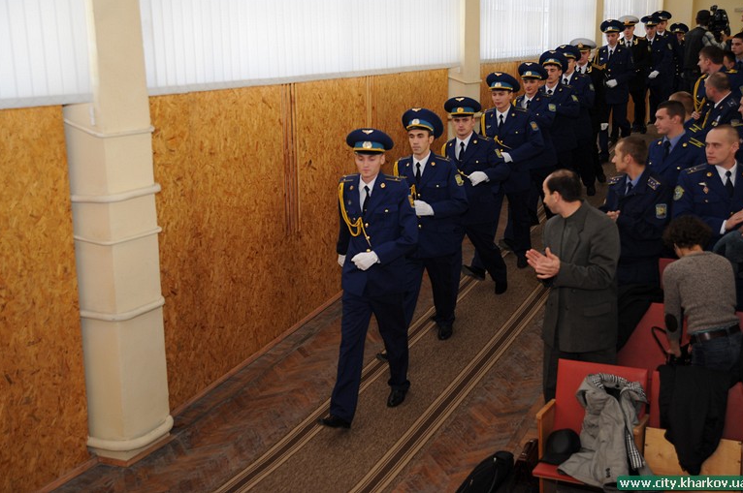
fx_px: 969
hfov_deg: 42.0
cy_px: 236
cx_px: 367
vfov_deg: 28.6
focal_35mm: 47
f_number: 3.5
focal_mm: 45
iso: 320
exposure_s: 1/200
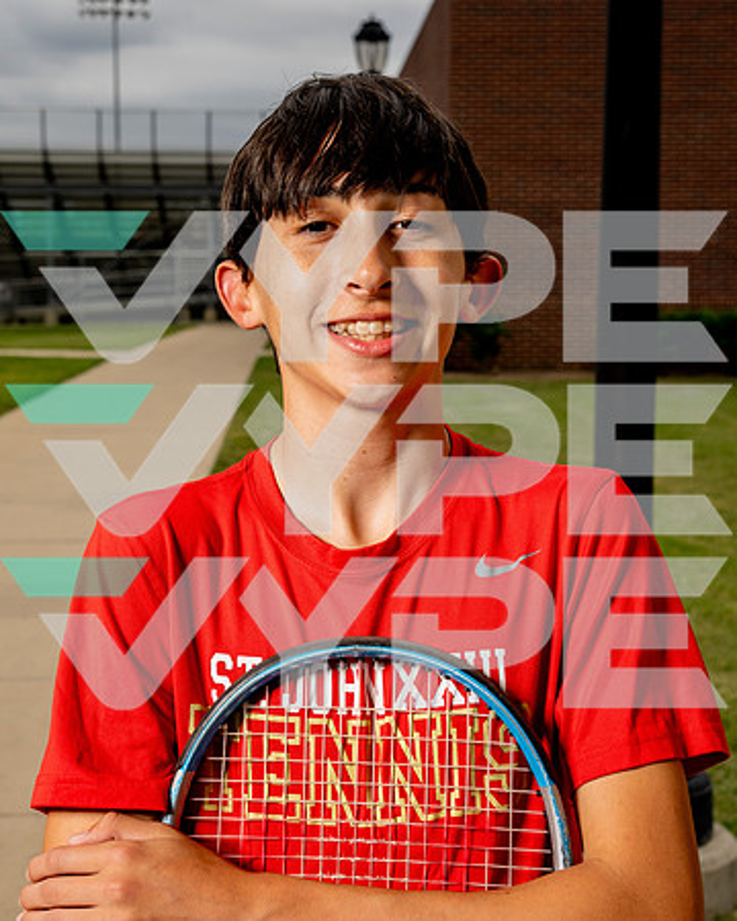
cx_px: 336
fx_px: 1912
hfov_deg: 21.8
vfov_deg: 27.1
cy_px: 461
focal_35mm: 70
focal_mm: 49
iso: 50
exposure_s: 1/250
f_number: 8
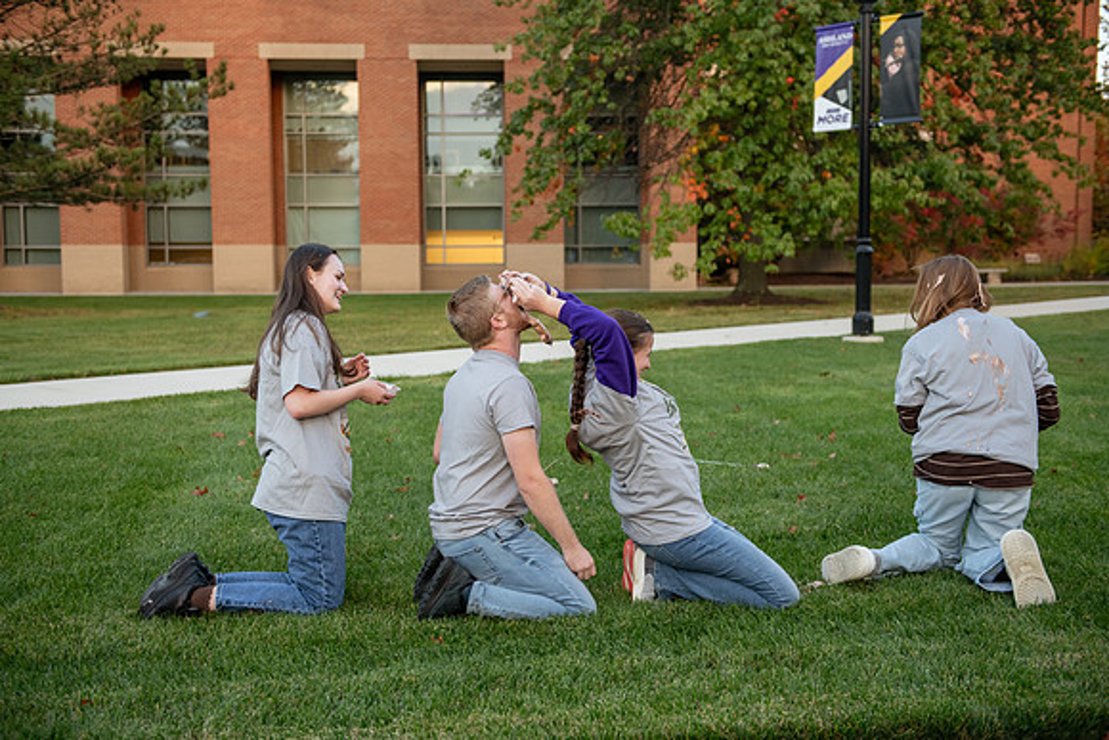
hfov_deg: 41.1
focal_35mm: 48
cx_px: 554
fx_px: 1479
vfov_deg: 28.1
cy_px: 370
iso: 800
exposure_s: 1/320
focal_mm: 48
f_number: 3.2
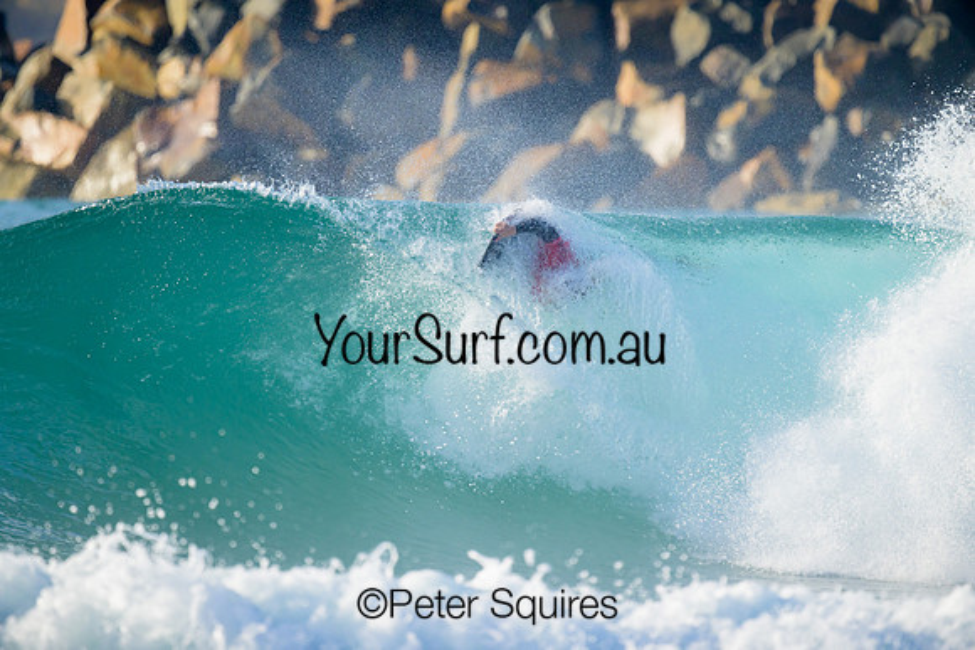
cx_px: 488
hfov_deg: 1.8
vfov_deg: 1.2
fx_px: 30339
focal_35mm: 1120
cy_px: 325
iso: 800
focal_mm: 1120
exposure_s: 1/1250
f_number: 9
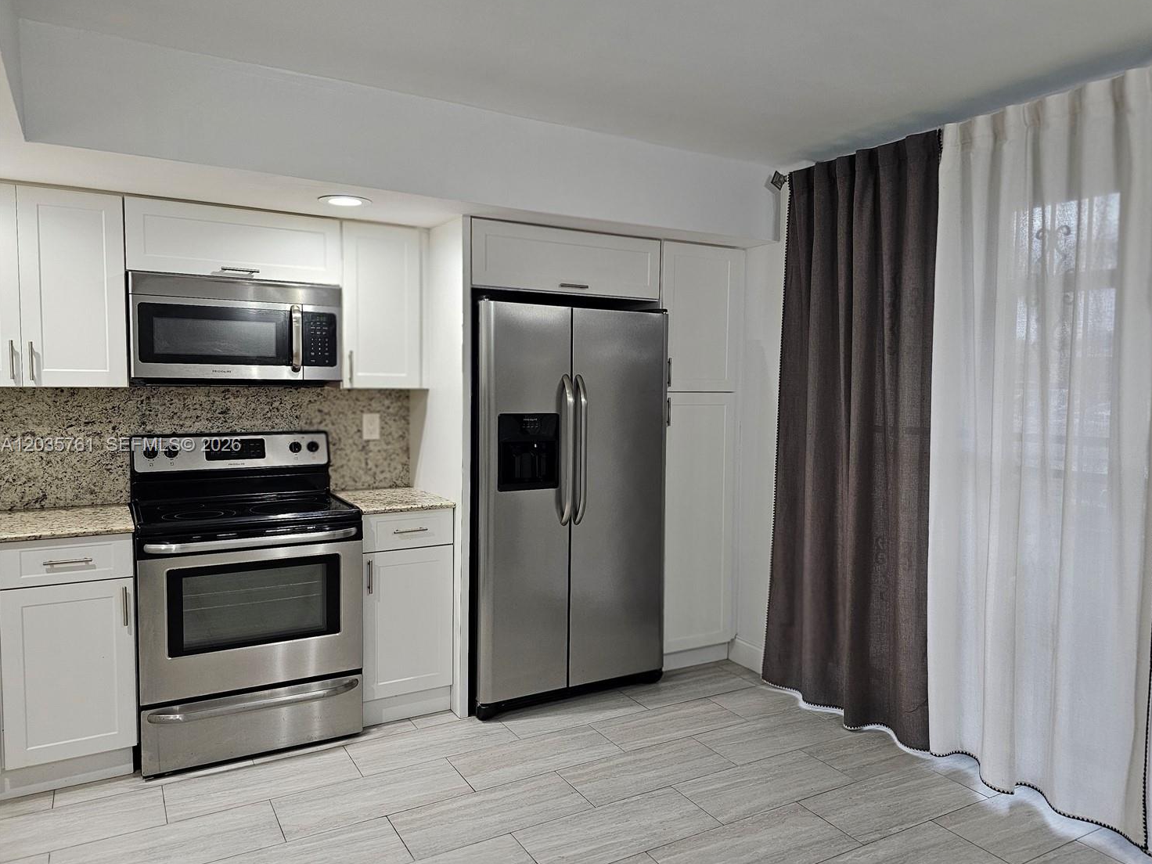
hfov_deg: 69.3
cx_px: 624
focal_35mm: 25
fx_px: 832
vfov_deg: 54.9
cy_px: 446
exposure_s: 1/120
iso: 320
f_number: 1.7
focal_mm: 6.3
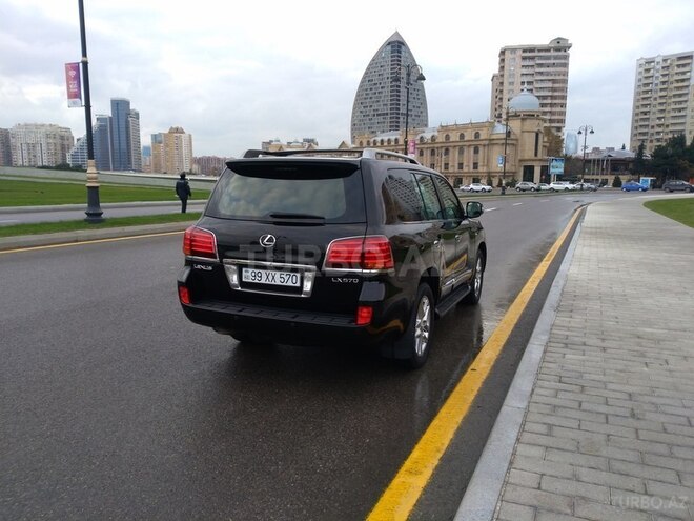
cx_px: 347
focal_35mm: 26
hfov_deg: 67.3
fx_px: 521
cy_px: 260
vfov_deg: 53.1
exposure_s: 1/176
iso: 100
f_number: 2
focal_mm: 3.54
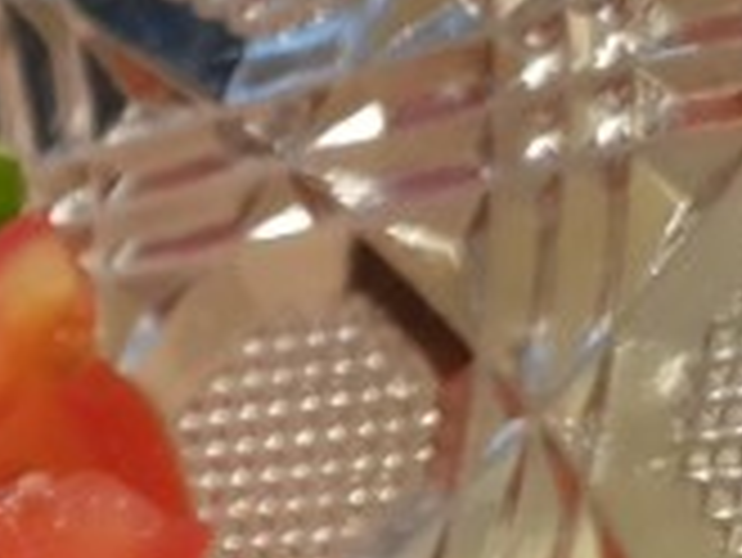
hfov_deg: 12.7
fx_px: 2703
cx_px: -953
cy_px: 1120
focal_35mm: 126
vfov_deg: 10.8
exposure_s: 1/20
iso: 250
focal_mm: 4.2
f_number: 1.7
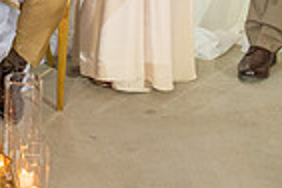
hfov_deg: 11.8
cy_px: -153
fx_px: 1355
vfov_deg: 7.7
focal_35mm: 173
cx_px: 51
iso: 1000
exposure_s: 1/160
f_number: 4.5
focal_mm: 32
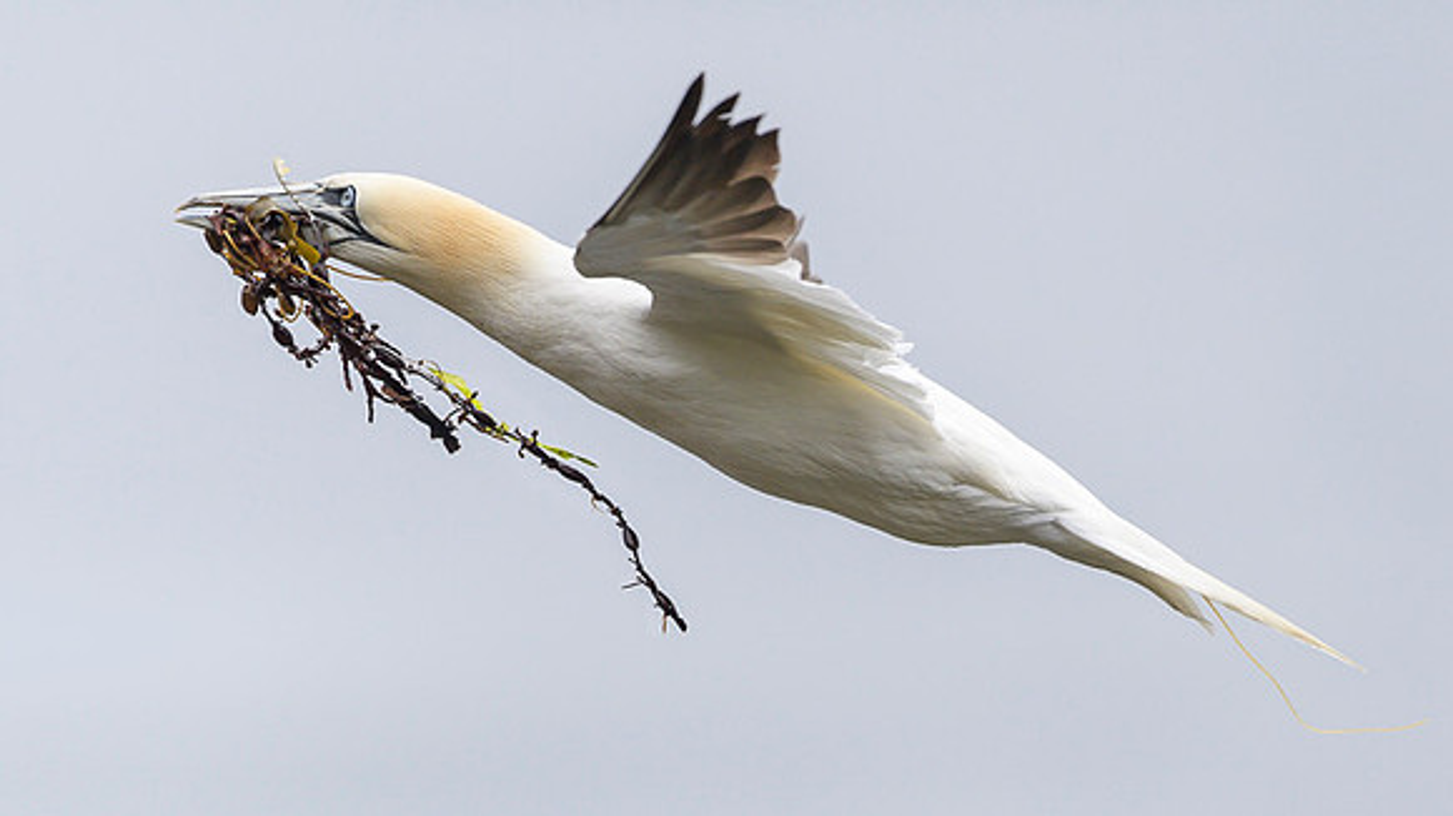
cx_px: 359
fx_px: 31041
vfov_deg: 1.5
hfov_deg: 2.7
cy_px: 744
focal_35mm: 806
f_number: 4
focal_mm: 500
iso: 800
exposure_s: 1/3200
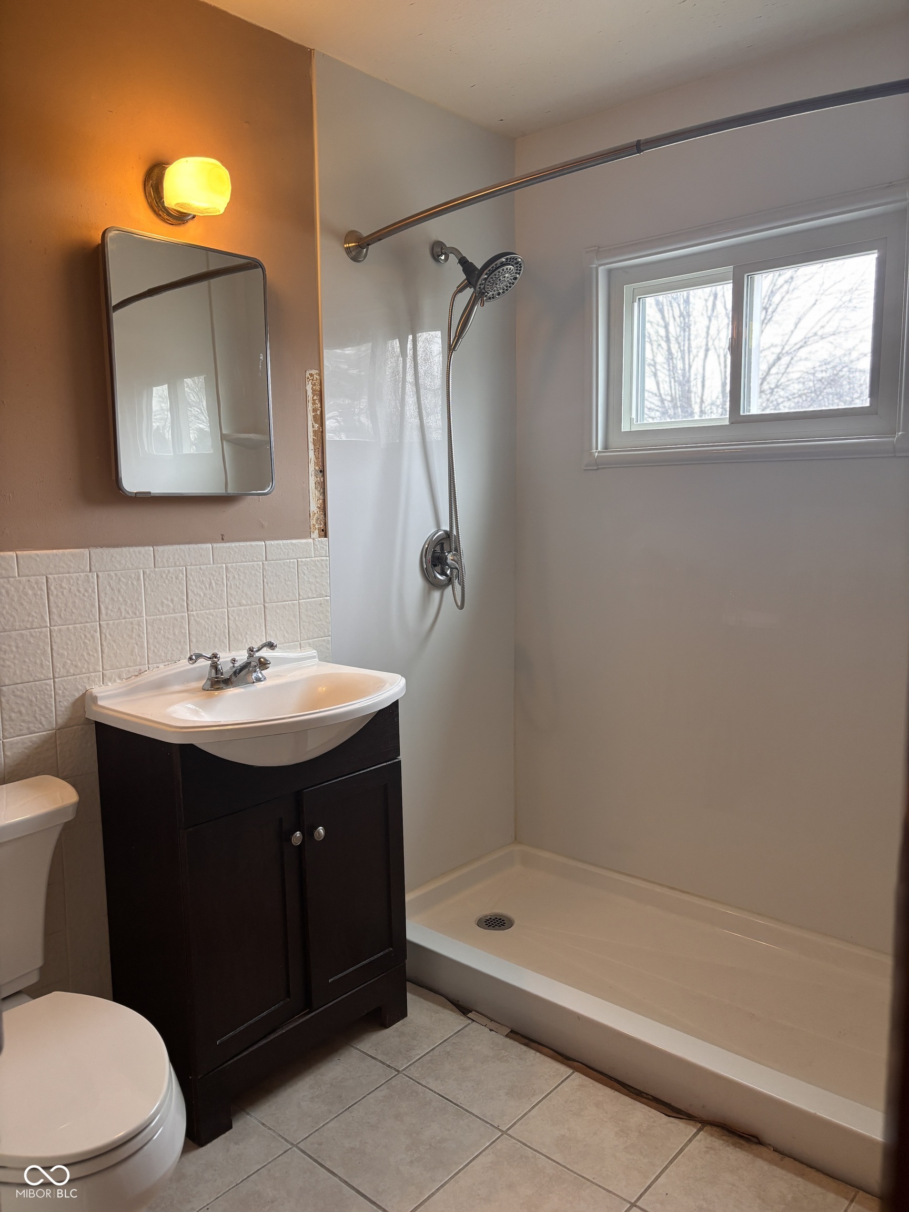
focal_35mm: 26
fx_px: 910
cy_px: 606
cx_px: 454
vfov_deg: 67.3
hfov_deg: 53.1
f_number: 1.6
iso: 160
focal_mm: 5.96
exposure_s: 1/60
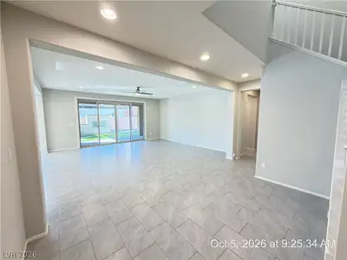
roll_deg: -0.2
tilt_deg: -5.7
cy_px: 130
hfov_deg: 102.1
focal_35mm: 14
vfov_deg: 85.7
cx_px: 174
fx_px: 140
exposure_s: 1/60
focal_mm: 2.22
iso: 400
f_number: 2.2
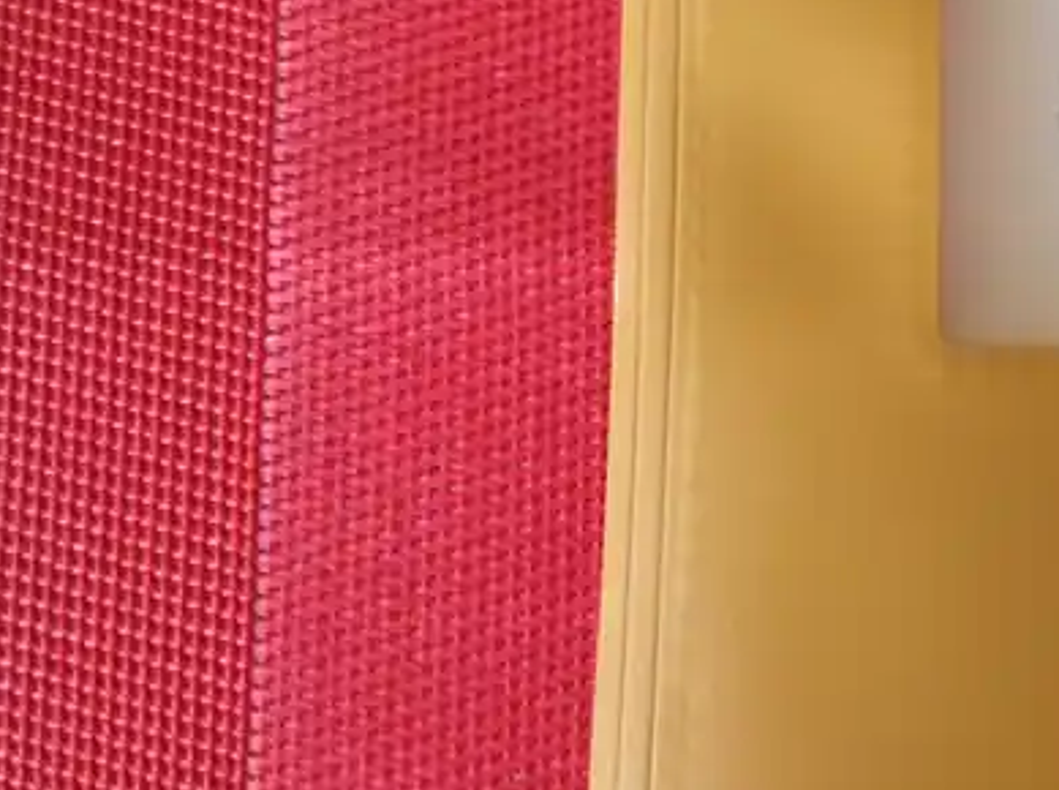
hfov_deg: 20.2
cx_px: 1326
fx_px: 2747
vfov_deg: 16.3
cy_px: 360
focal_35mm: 90
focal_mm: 4.28
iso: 100
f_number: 2.4
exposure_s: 1/15
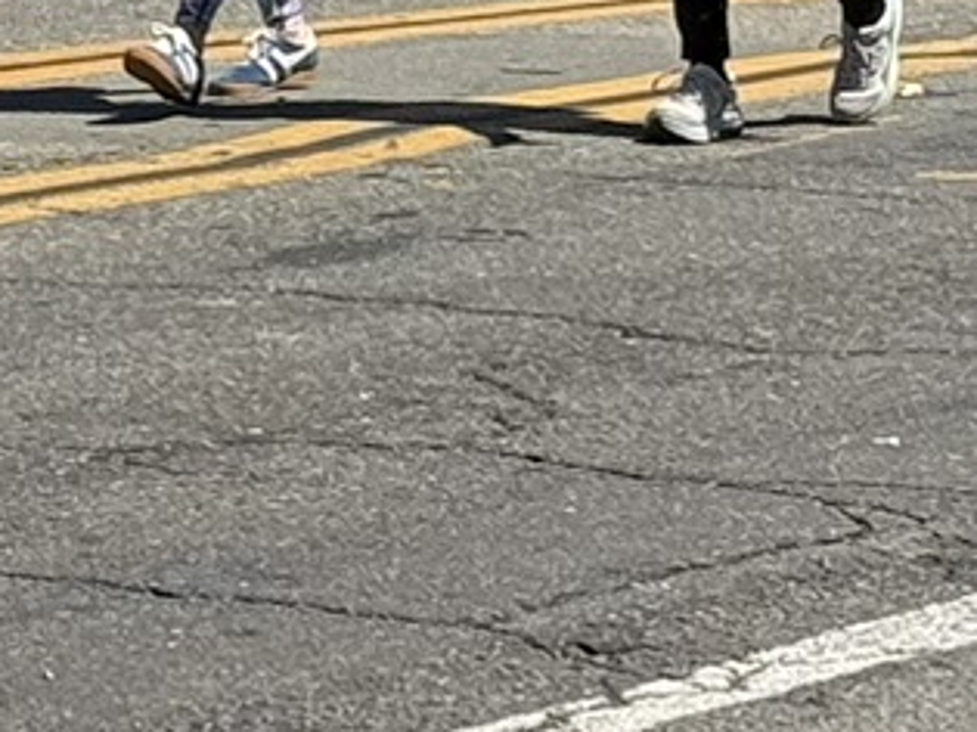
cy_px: -692
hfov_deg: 6.3
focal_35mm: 312
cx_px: 22
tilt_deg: -0.6
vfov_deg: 4.7
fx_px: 8803
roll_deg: +0.2
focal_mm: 6.76
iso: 64
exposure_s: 1/3226
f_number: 1.78
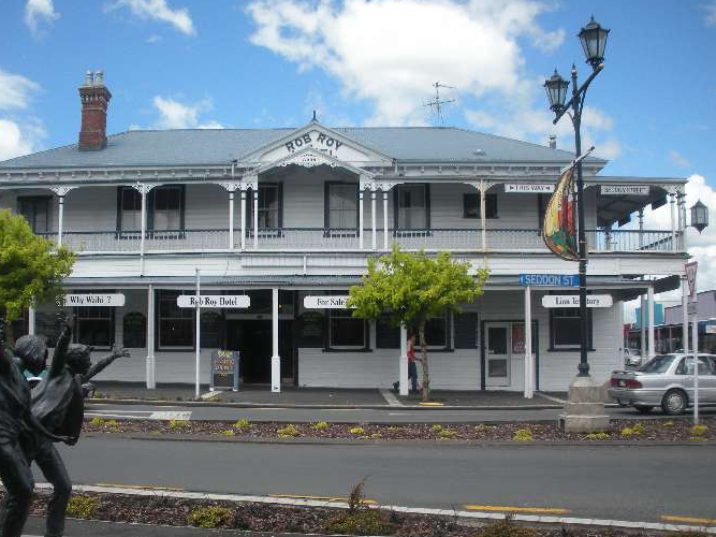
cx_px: 312
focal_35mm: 42
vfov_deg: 34.3
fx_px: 869
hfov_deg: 44.7
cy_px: 300
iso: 64
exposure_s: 1/722
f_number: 3.5
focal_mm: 6.3
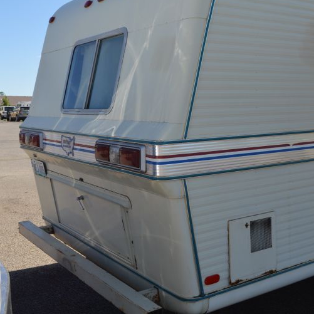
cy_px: 133
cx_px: 159
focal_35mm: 43
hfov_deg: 39.2
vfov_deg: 39.1
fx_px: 441
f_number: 7.1
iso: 100
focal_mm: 22
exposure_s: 1/200
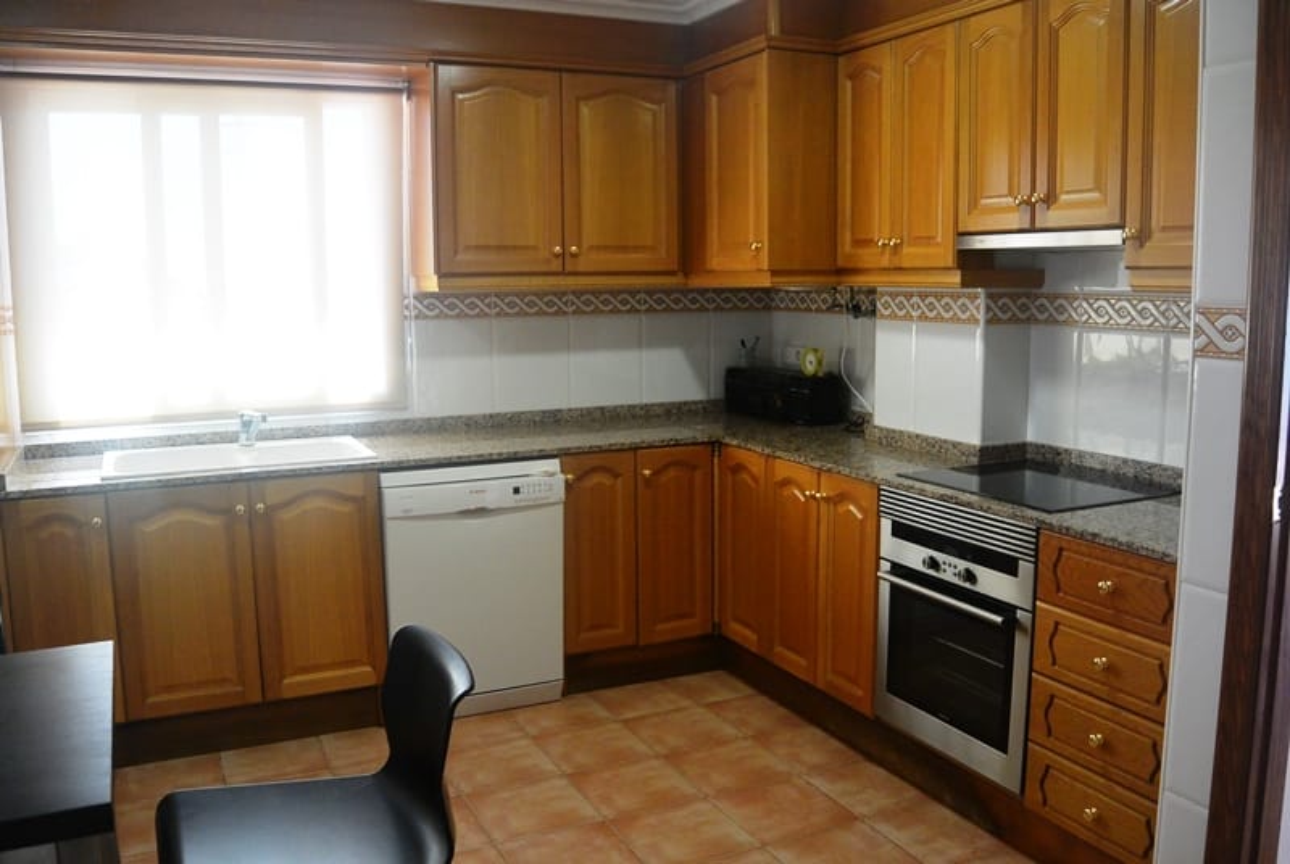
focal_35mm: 29
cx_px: 645
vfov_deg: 45.1
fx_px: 1041
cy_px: 432
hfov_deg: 63.6
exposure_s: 1/125
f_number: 3.5
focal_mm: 11
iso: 400
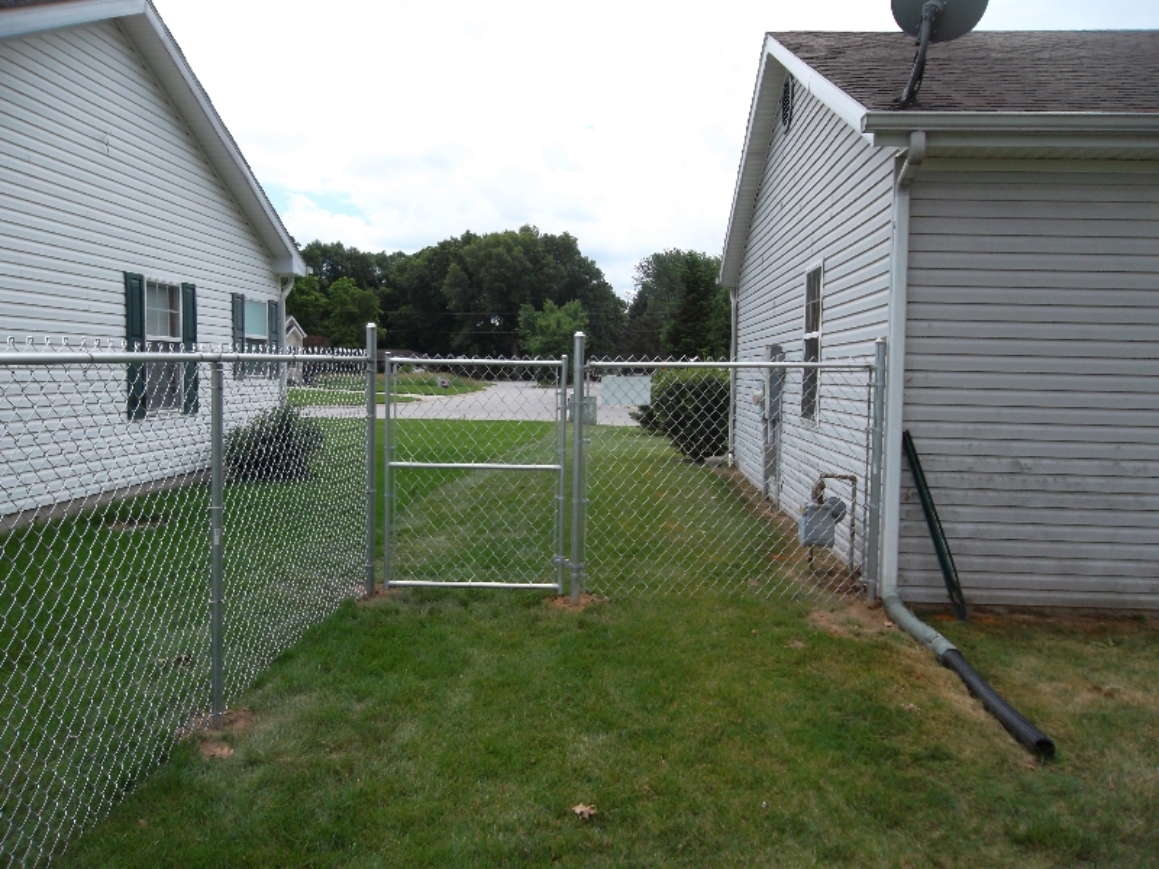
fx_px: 904
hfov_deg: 65.3
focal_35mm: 27
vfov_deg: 51.4
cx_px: 580
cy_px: 434
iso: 80
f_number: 3.5
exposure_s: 1/600
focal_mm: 4.9
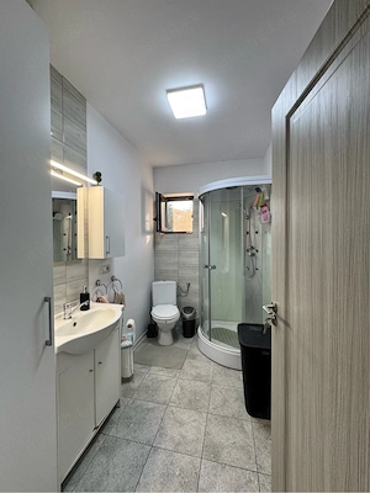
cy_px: 246
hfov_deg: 85.7
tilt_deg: -1.0
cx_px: 185
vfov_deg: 102.1
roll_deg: +0.3
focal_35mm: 14
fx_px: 200
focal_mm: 2.22
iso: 125
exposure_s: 1/100
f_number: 2.2
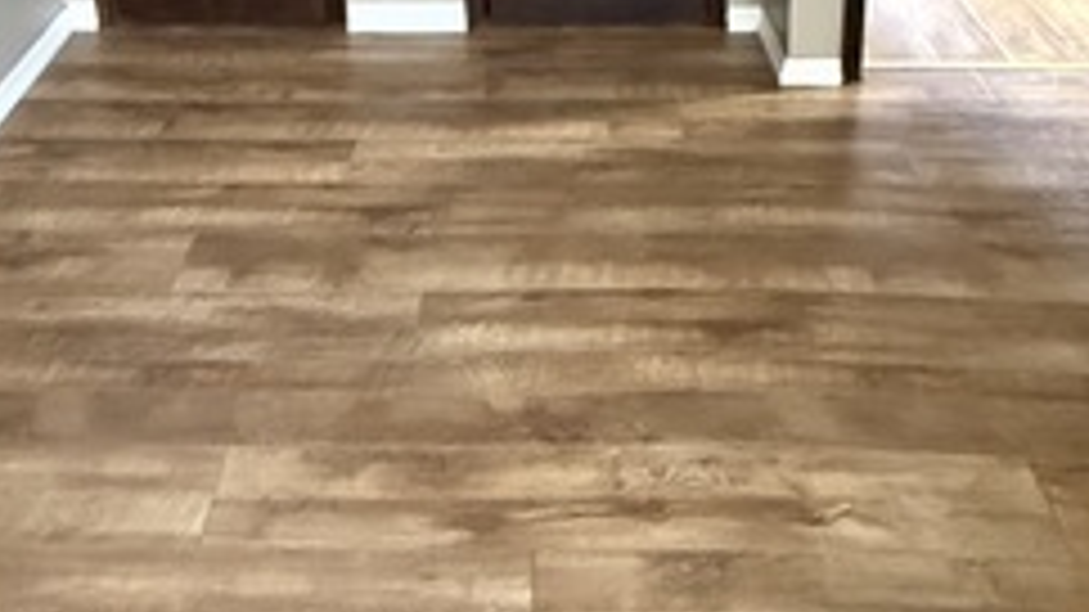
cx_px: 464
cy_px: -164
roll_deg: +2.8
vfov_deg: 24.9
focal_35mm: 42
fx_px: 1213
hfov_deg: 48.2
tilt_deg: -15.7
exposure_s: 1/47
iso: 1250
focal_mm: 2.22
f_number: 2.2
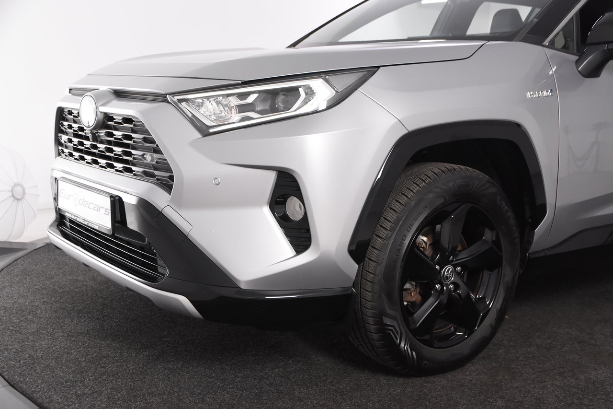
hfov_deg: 46.4
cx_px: 306
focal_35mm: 42
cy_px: 204
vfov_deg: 31.9
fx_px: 715
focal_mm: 28
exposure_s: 1/80
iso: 1600
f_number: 4.5
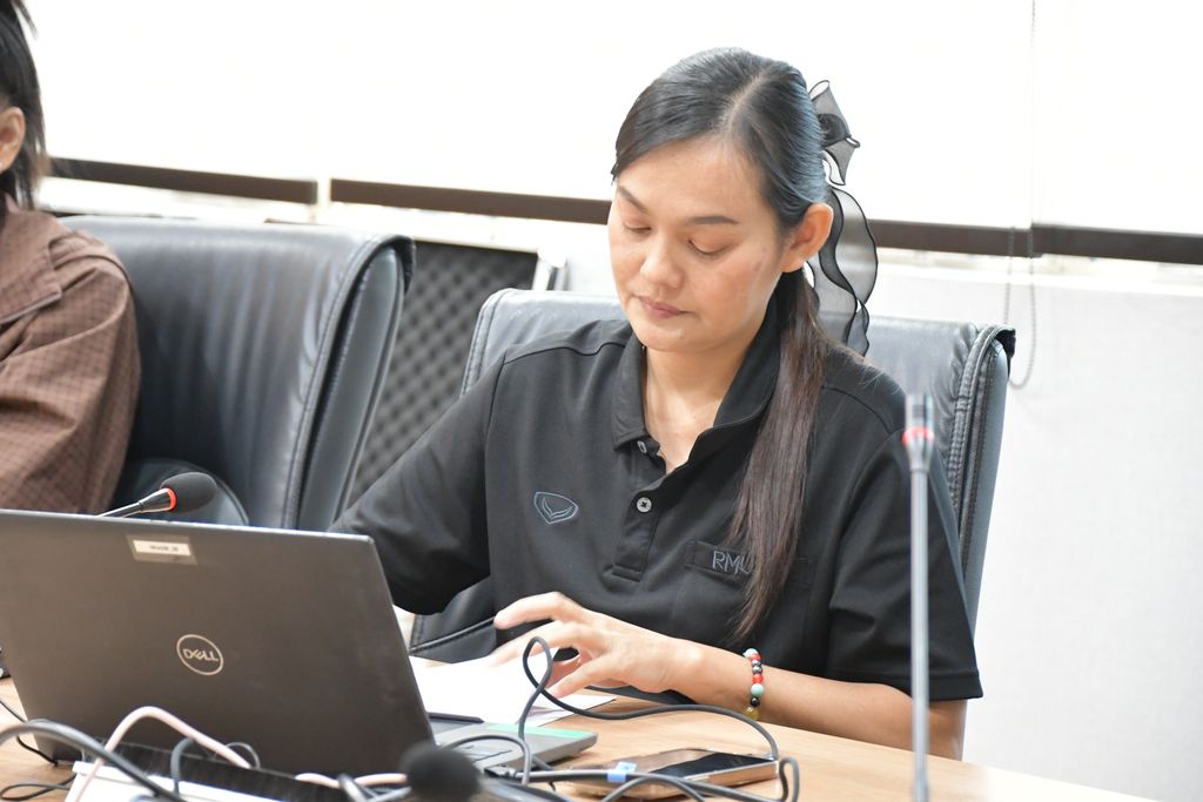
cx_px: 602
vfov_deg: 9.7
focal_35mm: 142
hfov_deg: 14.4
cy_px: 401
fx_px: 4746
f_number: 5.3
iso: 4000
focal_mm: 95
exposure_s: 1/60
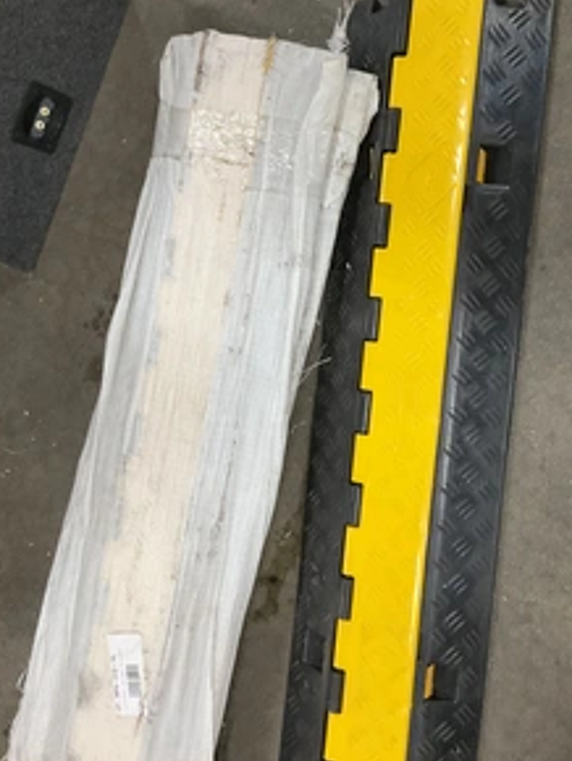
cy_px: 352
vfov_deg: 46.7
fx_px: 880
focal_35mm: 40
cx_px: 378
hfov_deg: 35.7
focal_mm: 3
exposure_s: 1/60
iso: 200
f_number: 1.8
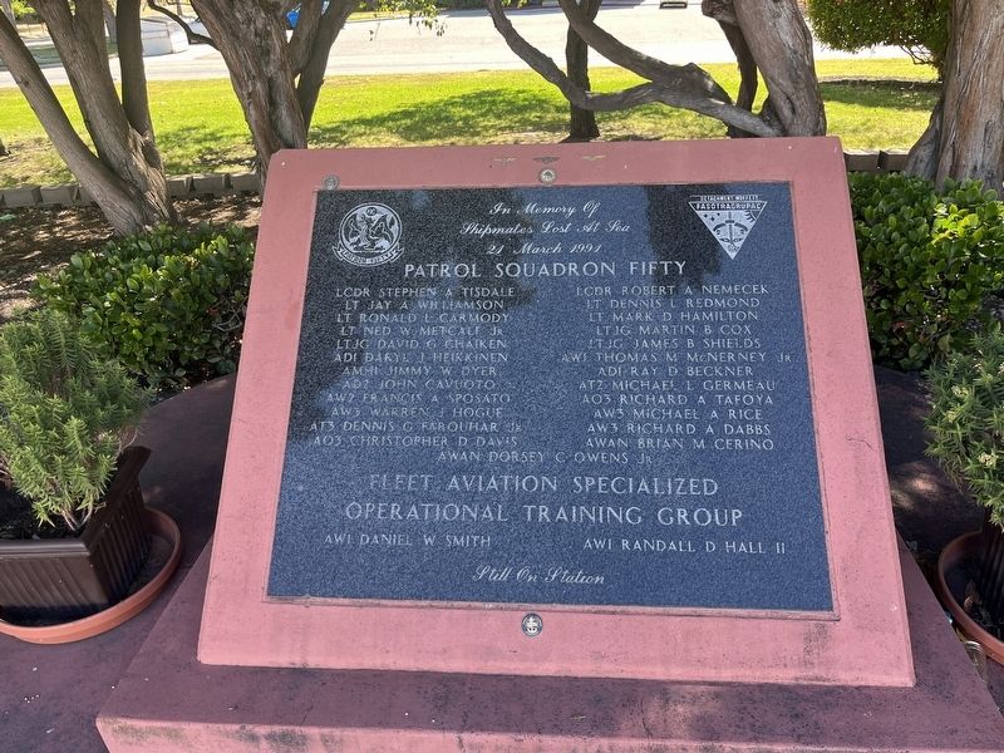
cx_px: 502
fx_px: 754
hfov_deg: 67.3
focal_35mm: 26
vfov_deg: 53.1
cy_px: 376
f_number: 1.6
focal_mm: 5.1
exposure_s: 1/216
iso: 40
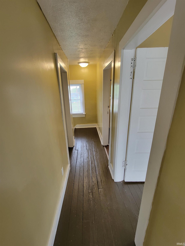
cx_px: 92
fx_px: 93
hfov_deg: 89.9
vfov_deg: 106.2
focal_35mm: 13
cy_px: 123
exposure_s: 1/60
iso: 160
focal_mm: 2.2
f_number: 2.2
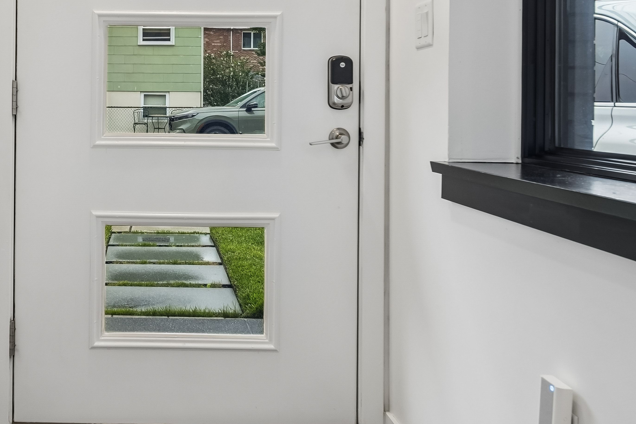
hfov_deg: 45.2
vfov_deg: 32.2
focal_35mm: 41
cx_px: 133
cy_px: 118
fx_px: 724
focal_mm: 16
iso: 400
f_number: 8
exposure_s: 1/20
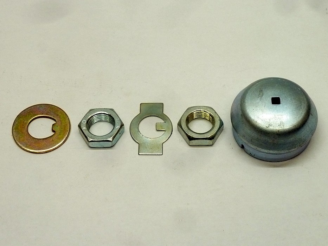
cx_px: 164
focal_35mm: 72
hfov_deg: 27.0
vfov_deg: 20.4
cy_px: 123
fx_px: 682
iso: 400
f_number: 4.1
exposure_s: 1/40
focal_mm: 11.9
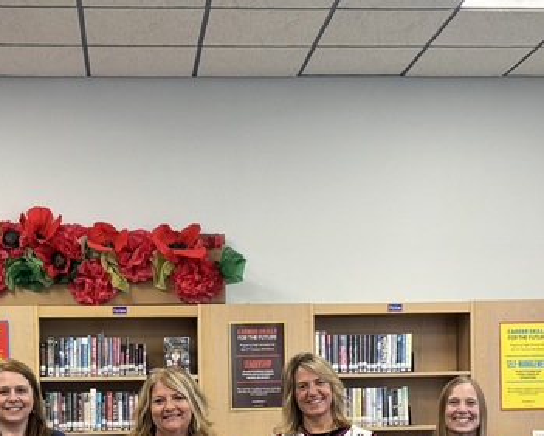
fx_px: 1192
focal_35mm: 74
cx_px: 188
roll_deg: +1.0
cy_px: 410
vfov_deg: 20.2
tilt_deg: +0.4
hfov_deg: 25.6
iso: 80
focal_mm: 5.96
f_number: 1.6
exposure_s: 1/60
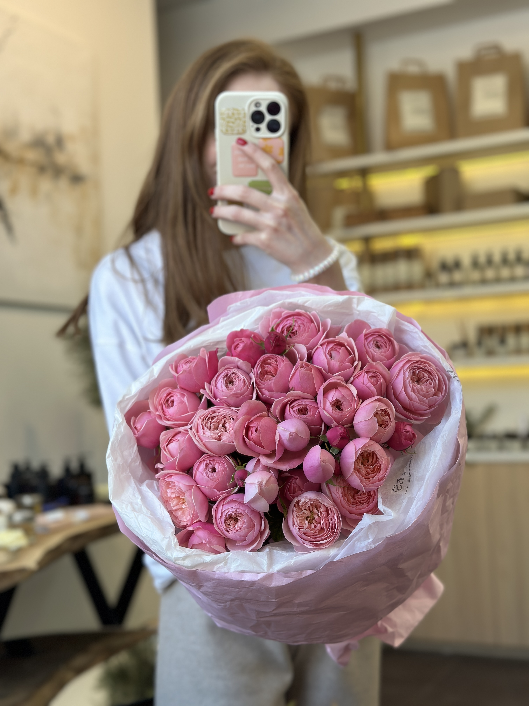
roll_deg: +3.9
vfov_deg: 39.7
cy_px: 353
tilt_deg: -28.2
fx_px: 978
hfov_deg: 30.3
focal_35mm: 48
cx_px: 264
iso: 64
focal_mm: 6.86
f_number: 1.78
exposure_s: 1/111
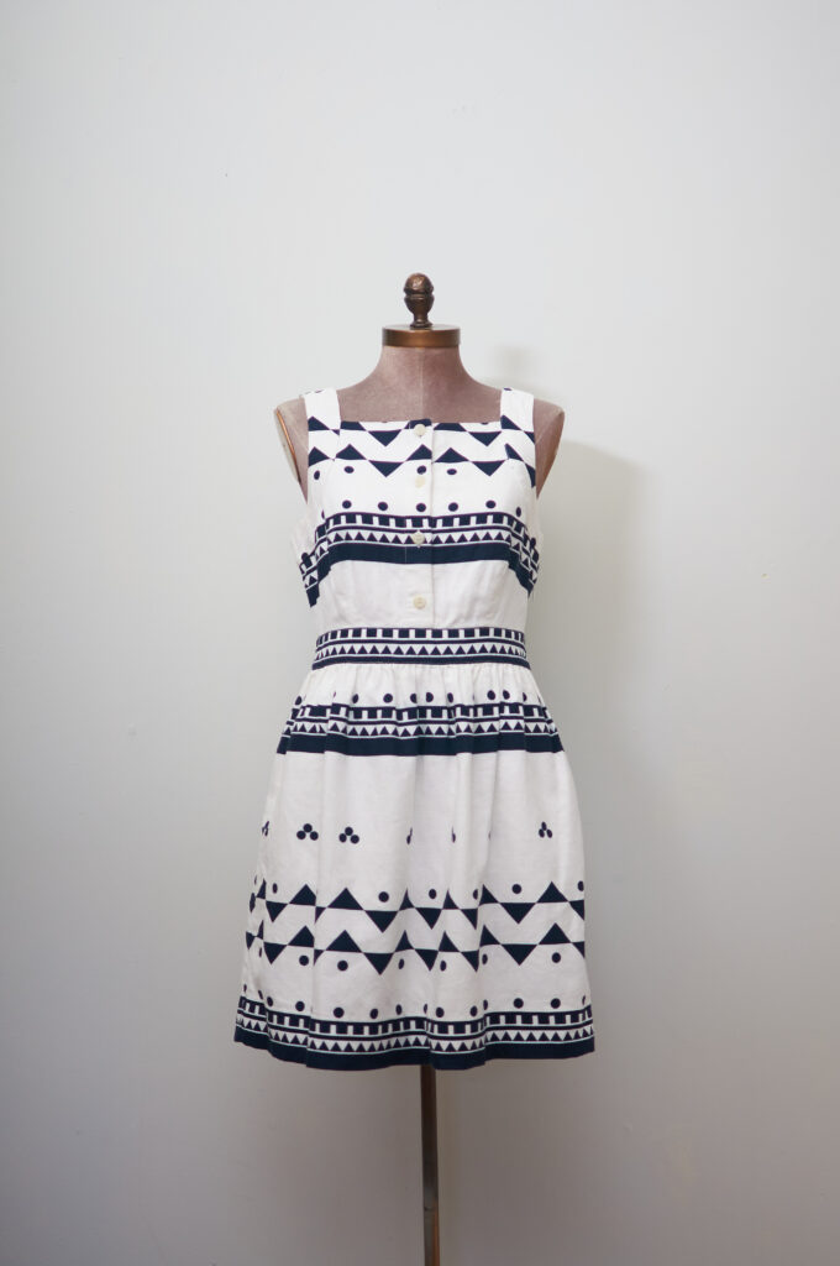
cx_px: 420
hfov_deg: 25.7
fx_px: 1842
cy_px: 633
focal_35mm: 52
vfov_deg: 37.9
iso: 200
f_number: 1.8
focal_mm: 35
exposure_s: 1/250
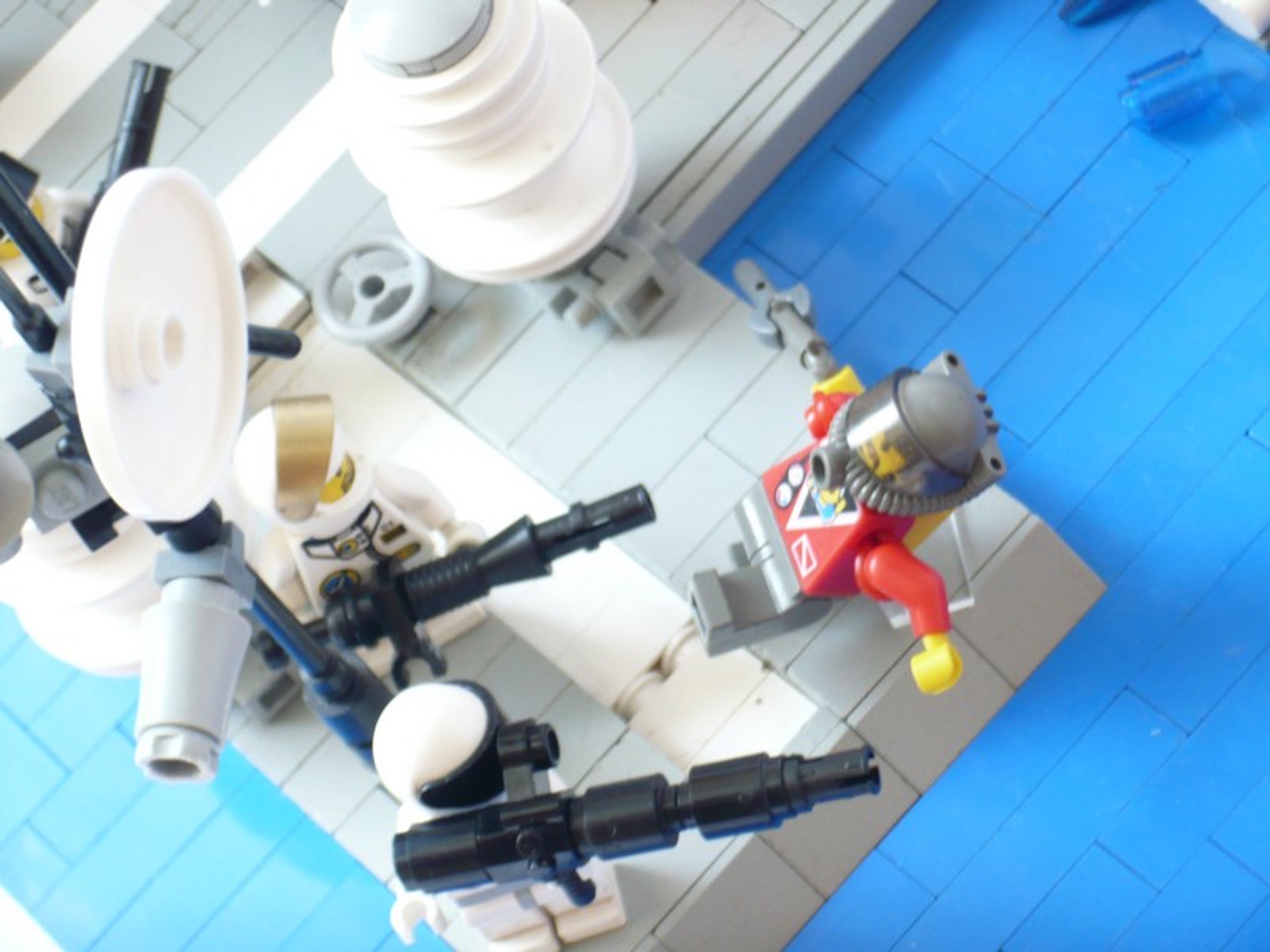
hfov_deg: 19.1
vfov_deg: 14.4
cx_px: 635
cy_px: 476
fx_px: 3779
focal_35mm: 103
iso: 200
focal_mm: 17
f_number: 4.9
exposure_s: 1/6
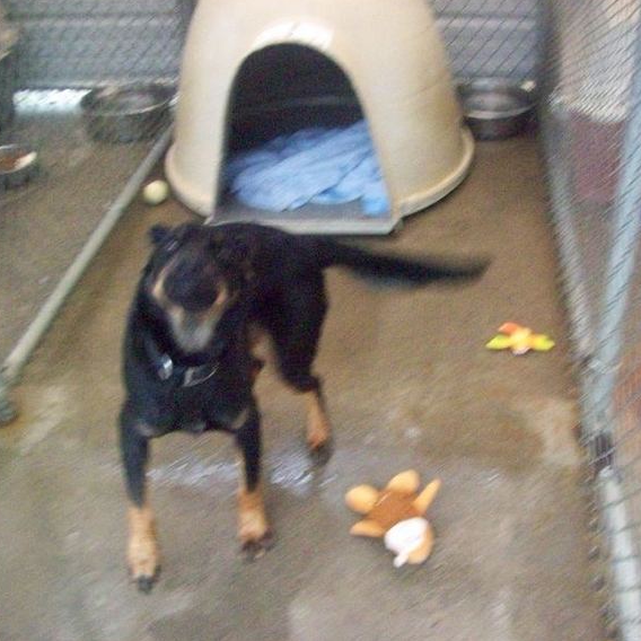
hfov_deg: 38.7
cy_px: 320
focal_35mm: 43
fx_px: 901
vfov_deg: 39.2
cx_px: 427
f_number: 2.7
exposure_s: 1/128
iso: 664
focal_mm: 6
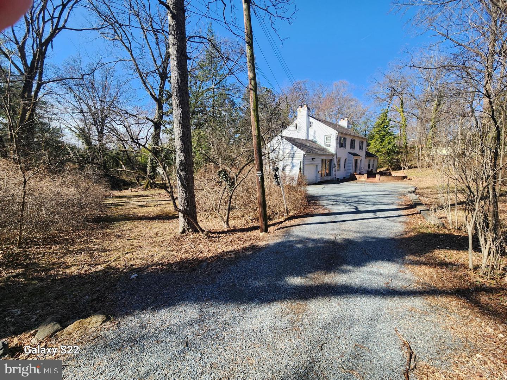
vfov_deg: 89.9
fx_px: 190
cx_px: 254
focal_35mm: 13
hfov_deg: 106.2
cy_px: 190
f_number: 2.2
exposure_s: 1/732
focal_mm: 2.2
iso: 50
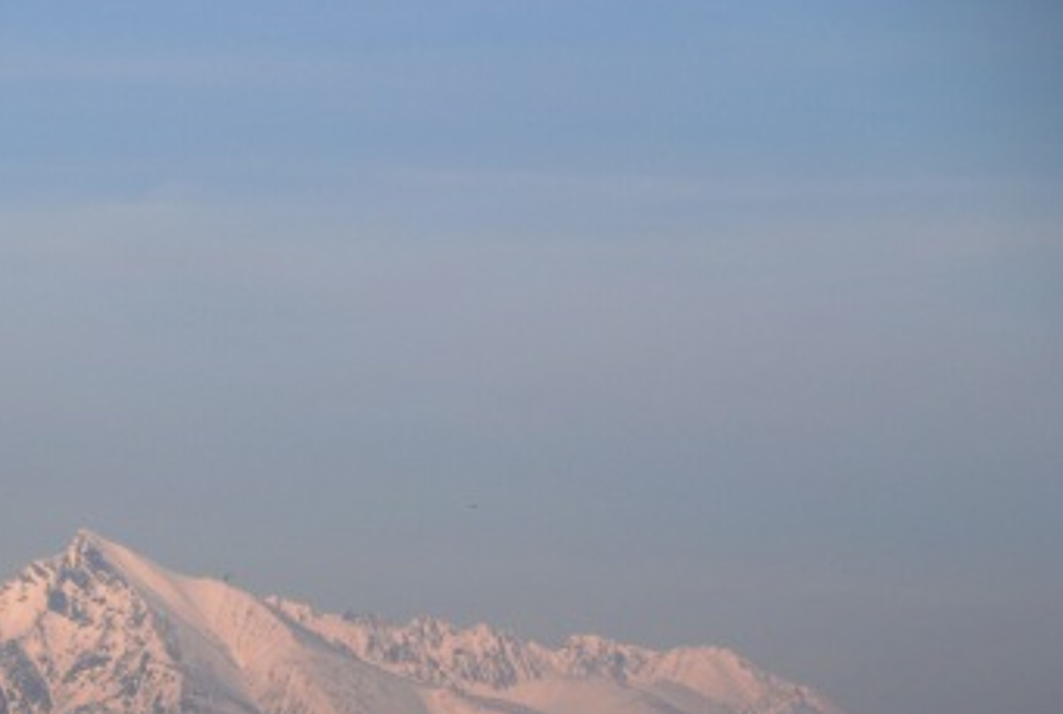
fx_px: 9559
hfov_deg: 6.4
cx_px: 122
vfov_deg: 4.3
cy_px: 694
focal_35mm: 323
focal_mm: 105
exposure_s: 1/500
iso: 100
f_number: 5.6
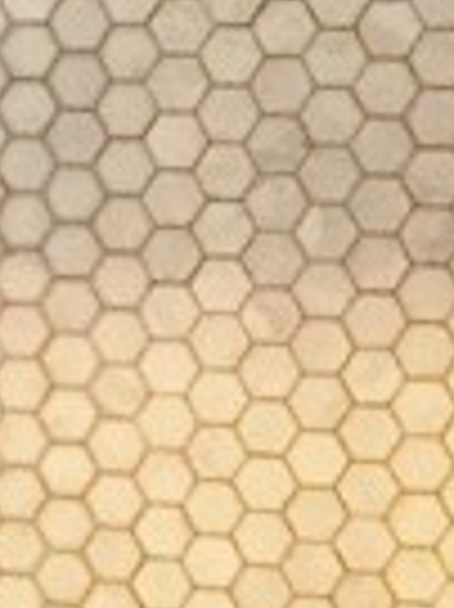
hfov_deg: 8.9
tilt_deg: -10.4
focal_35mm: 159
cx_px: -346
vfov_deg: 12.4
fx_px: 2785
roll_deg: -0.2
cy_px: 387
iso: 100
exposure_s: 1/12
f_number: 1.8
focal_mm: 3.99
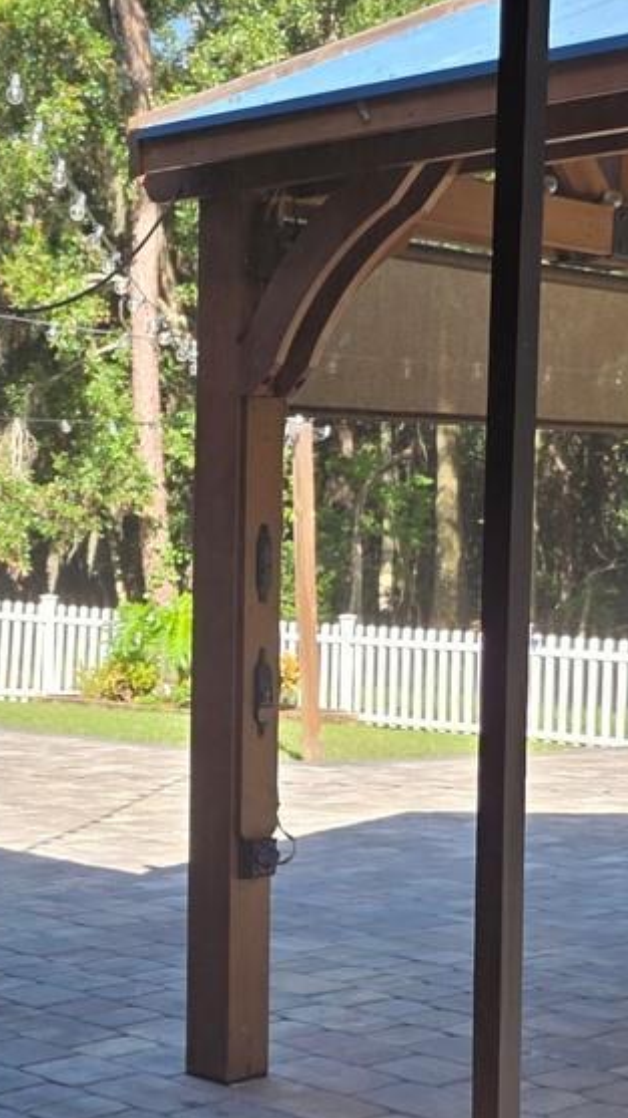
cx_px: 68
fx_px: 2133
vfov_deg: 29.3
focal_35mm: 72
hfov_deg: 16.5
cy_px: 686
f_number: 1.7
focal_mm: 6.25
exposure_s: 1/359
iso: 25
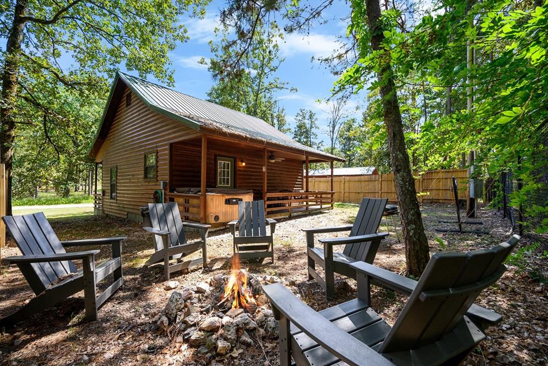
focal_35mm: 15
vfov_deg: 77.3
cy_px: 183
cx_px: 259
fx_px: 228
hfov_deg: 100.3
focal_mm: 14
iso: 250
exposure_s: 1/125
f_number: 5.6
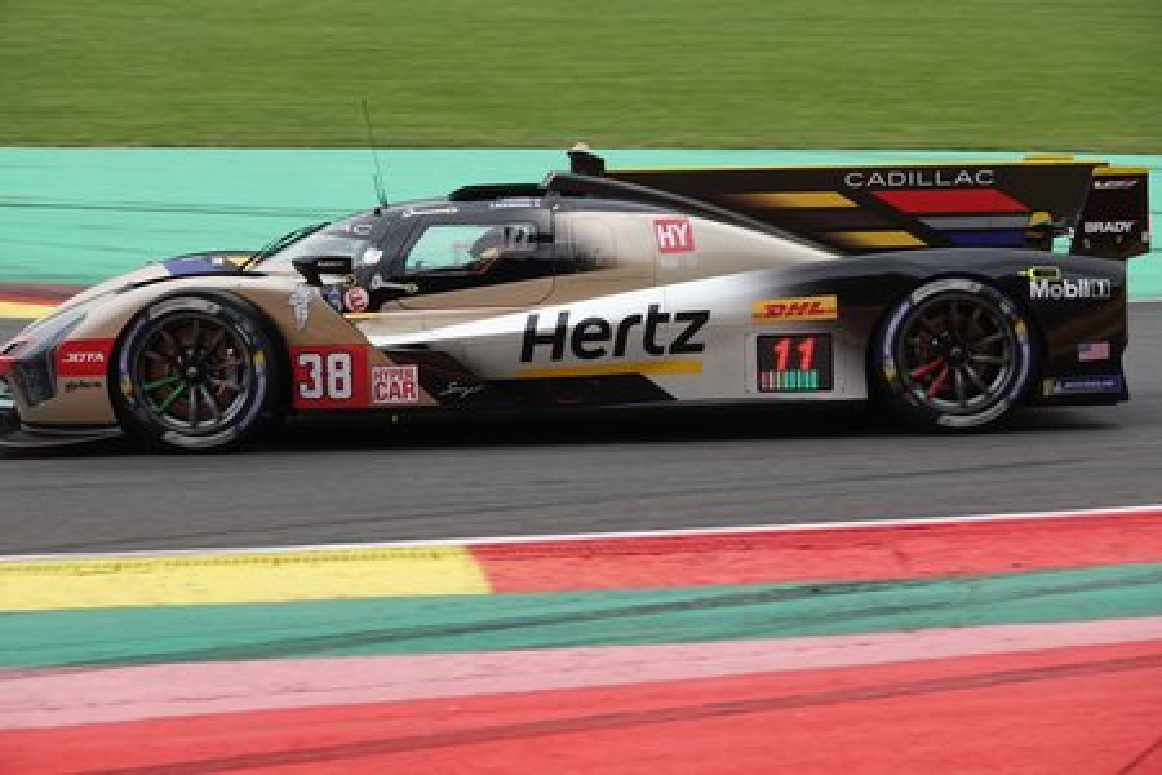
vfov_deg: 11.9
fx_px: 3712
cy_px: 388
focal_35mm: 115
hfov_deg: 17.8
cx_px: 581
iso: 160
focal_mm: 42.08
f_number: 4
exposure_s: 1/800
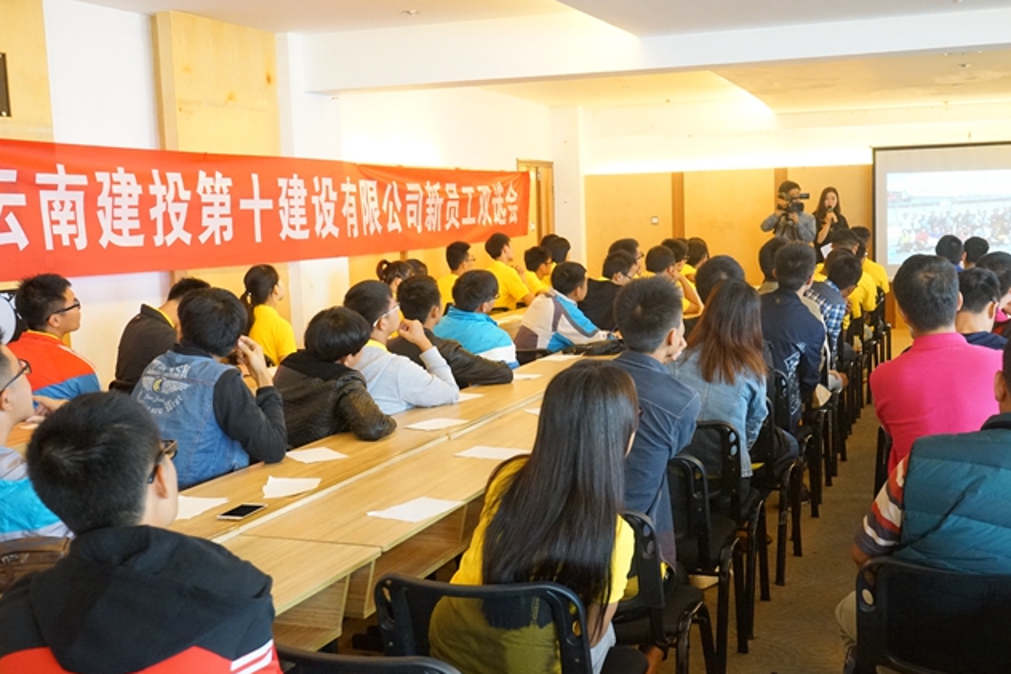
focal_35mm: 41
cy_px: 358
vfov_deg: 32.6
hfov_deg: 47.4
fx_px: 1151
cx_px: 536
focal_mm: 37
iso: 6400
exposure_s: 1/50
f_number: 8
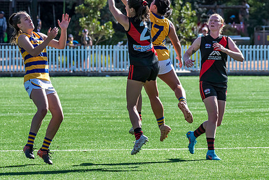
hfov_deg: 5.1
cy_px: 52
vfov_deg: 3.4
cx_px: 160
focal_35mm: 408
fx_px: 3050
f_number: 7.1
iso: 800
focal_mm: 195
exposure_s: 1/1600
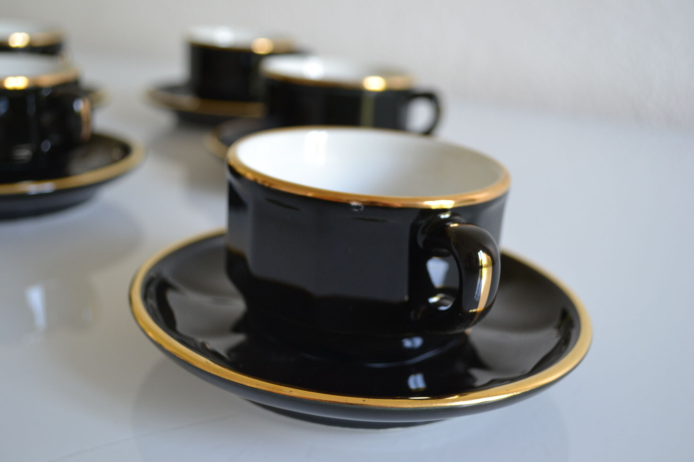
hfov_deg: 46.4
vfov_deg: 31.9
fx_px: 810
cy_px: 231
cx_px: 347
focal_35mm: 42
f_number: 4.5
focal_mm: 28
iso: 400
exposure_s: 1/15
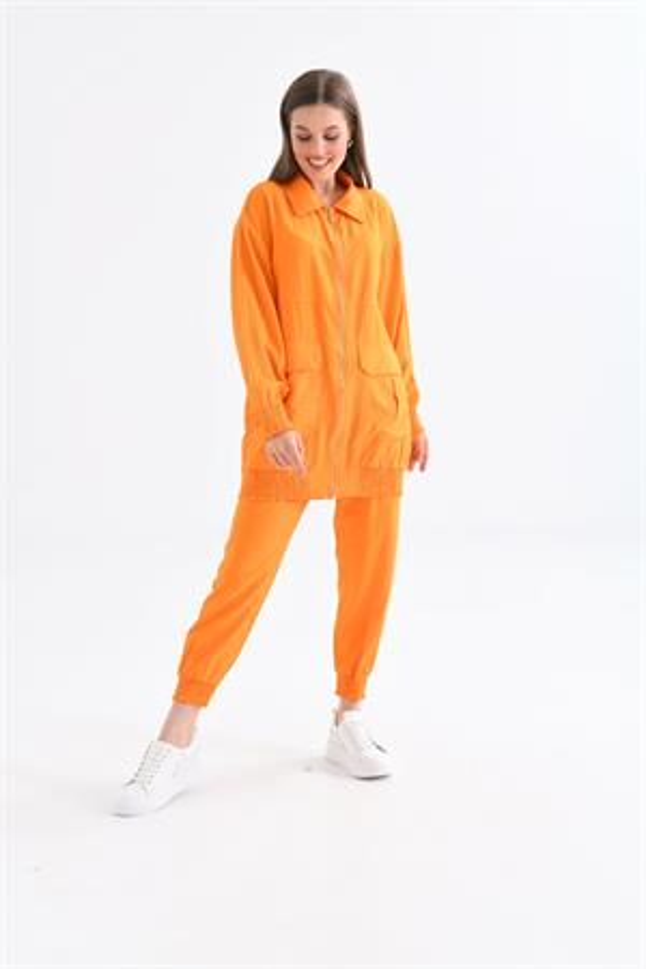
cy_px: 484
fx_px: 1480
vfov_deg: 36.2
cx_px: 323
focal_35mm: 55
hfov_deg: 24.6
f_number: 6.3
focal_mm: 55
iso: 125
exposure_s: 1/125
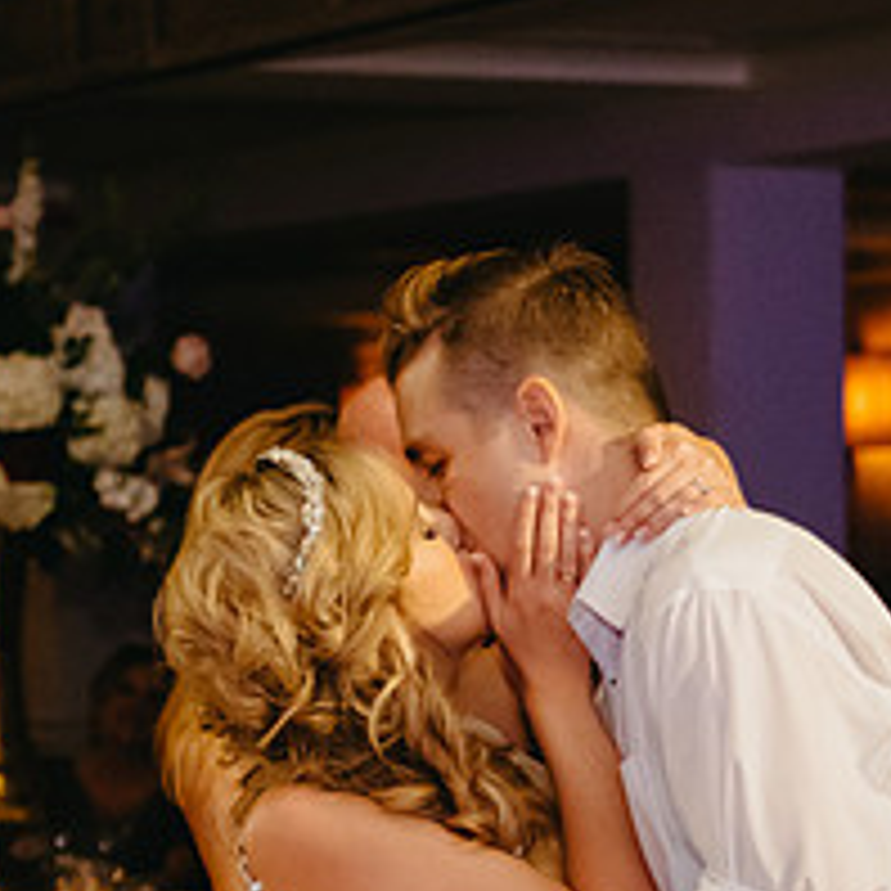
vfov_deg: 12.0
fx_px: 4223
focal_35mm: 145
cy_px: 631
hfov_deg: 12.0
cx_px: 480
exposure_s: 1/160
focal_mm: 50
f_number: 2.8
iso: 2000
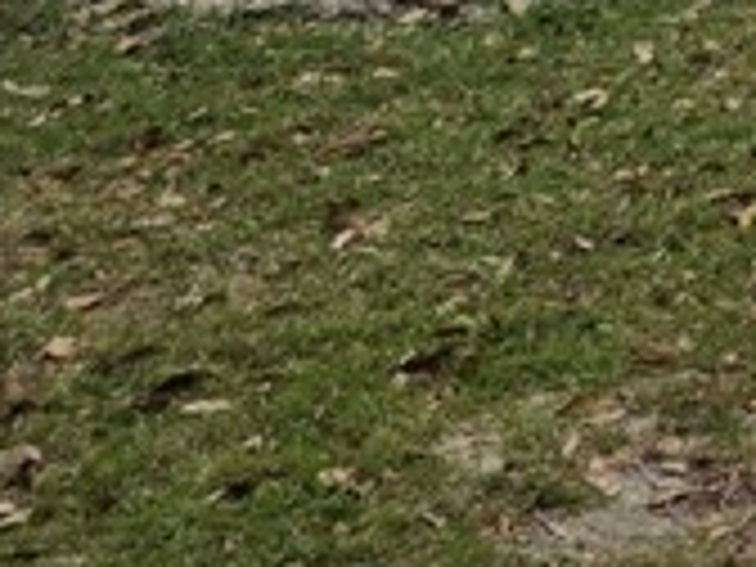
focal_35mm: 140
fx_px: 3058
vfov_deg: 9.4
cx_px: 2254
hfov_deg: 10.3
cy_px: -828
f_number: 1.7
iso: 80
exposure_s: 1/3126
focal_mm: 6.3
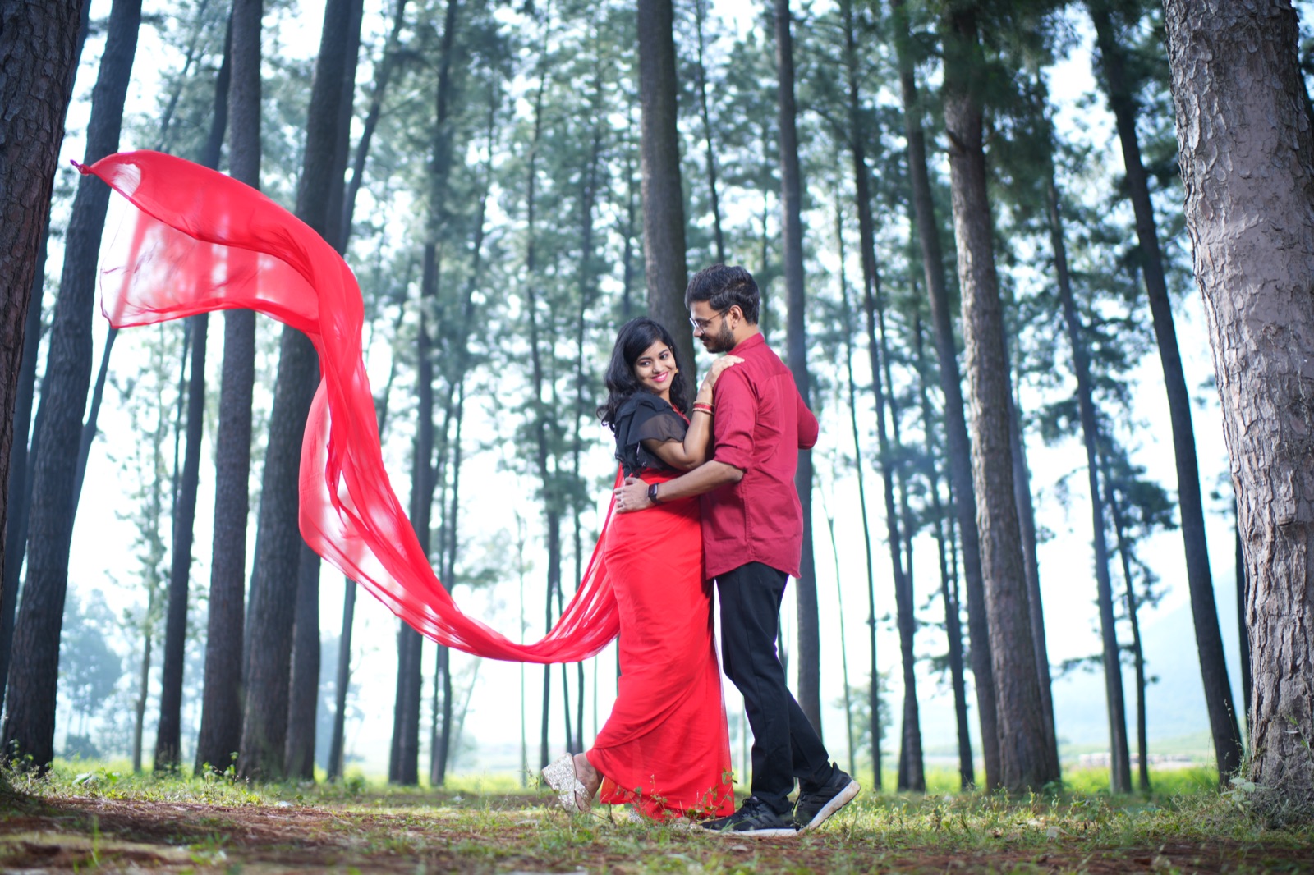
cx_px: 657
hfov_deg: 54.4
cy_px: 438
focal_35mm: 35
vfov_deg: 37.8
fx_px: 1277
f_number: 1.6
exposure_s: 1/1250
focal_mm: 35
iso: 200
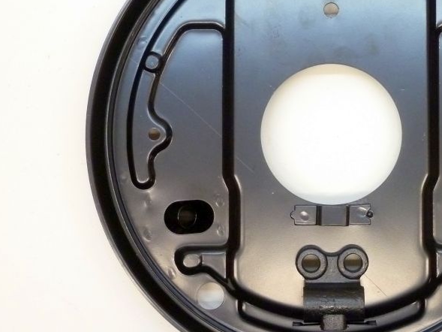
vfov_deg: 19.4
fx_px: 971
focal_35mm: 76
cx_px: 334
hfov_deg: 25.3
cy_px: 138
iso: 400
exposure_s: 1/25
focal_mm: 7.9
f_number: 3.8
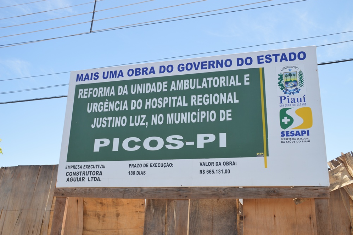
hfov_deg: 51.9
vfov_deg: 35.9
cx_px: 181
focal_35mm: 37
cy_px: 118
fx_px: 363
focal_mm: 24
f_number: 6.3
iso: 100
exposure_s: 1/160
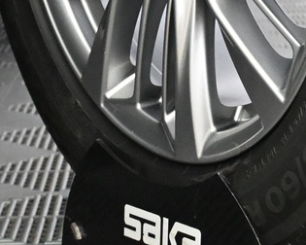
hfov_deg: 11.5
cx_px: 287
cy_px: -122
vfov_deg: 9.1
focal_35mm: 166
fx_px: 1507
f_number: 4.2
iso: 3200
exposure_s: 1/125
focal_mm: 23
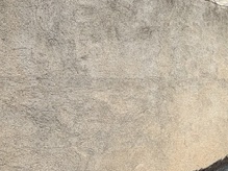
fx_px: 270
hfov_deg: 35.7
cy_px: 99
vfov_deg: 35.0
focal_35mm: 41
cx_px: 275
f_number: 2.2
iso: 20
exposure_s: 1/985
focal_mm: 2.22
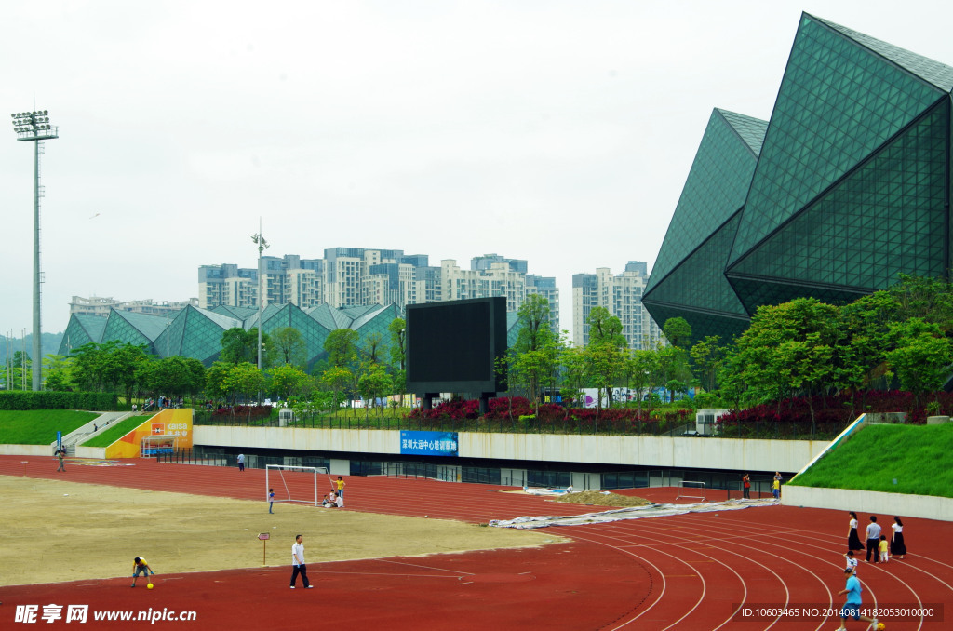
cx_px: 476
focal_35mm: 54
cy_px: 316
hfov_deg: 36.9
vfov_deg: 24.9
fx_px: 1426
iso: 200
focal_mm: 36
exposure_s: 1/60
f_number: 13
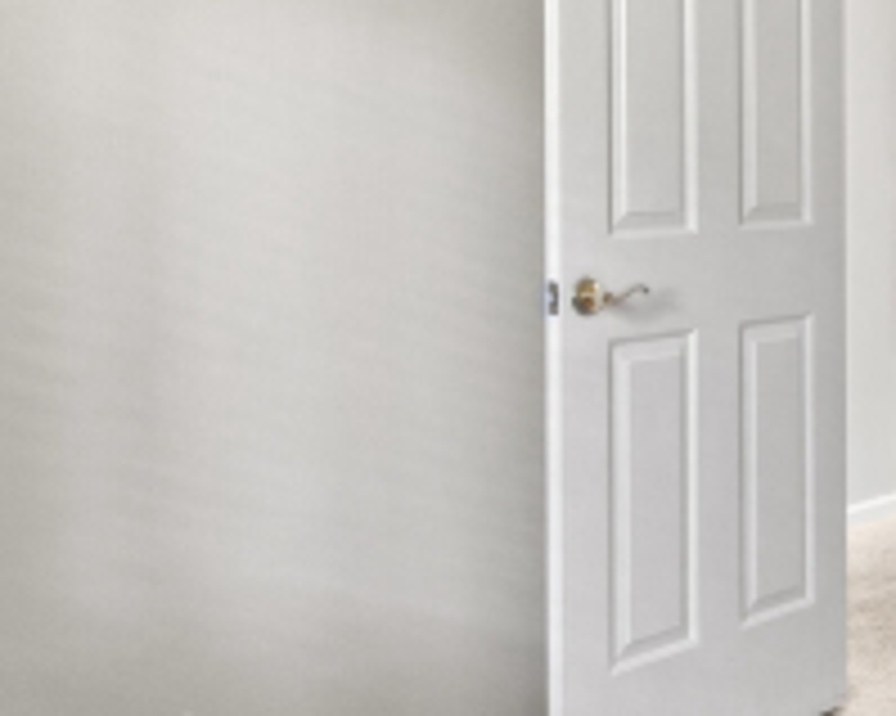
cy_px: 126
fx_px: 1405
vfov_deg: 27.9
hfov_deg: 33.0
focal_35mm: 53
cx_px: 855
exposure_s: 1/2.5
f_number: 8
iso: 400
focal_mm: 10
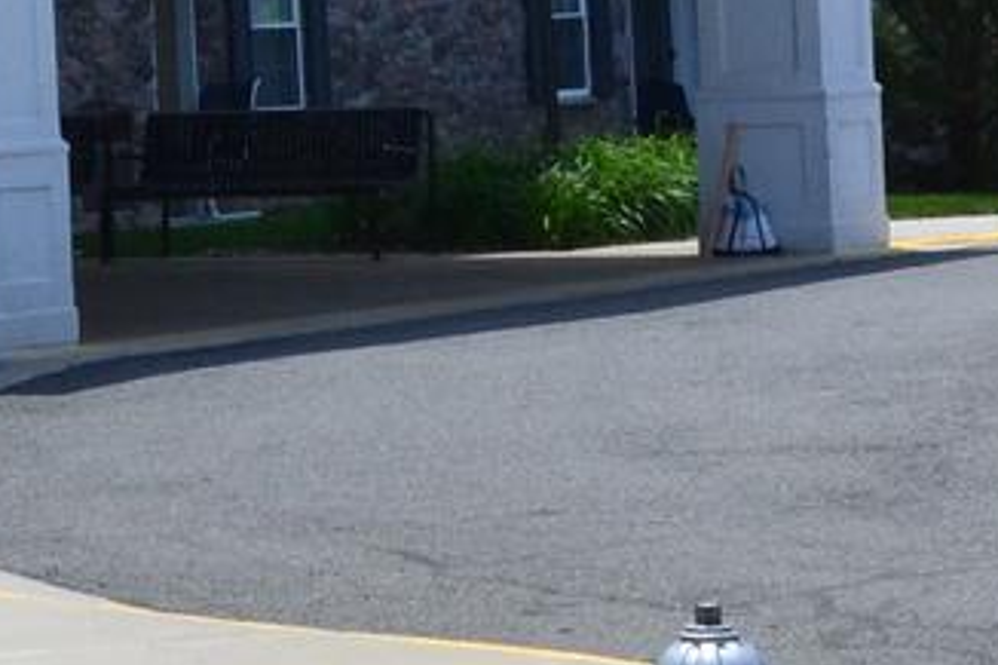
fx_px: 6262
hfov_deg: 9.1
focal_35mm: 226
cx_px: 12
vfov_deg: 6.0
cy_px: -127
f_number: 11
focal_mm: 24
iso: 400
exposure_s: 1/400
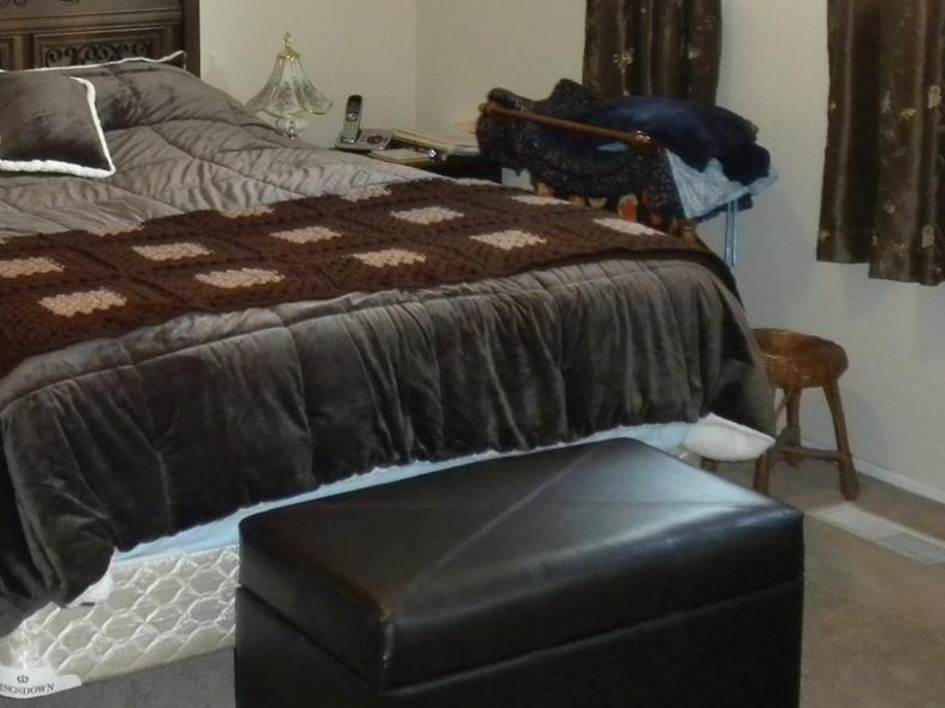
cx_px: 199
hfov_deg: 27.3
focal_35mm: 70
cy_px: 74
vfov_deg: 20.6
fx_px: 1910
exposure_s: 1/30
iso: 400
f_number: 3.5
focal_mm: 6.6
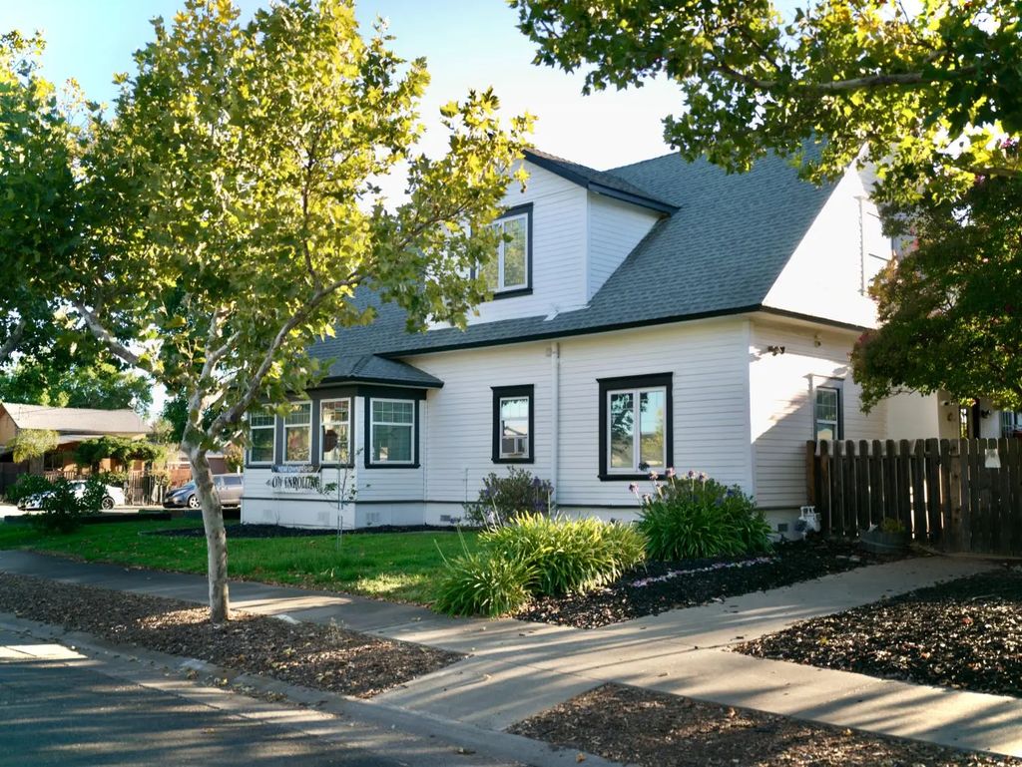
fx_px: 1034
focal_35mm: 35
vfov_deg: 40.7
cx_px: 511
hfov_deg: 52.6
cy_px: 384
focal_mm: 45
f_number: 4
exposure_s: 1/30
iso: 100
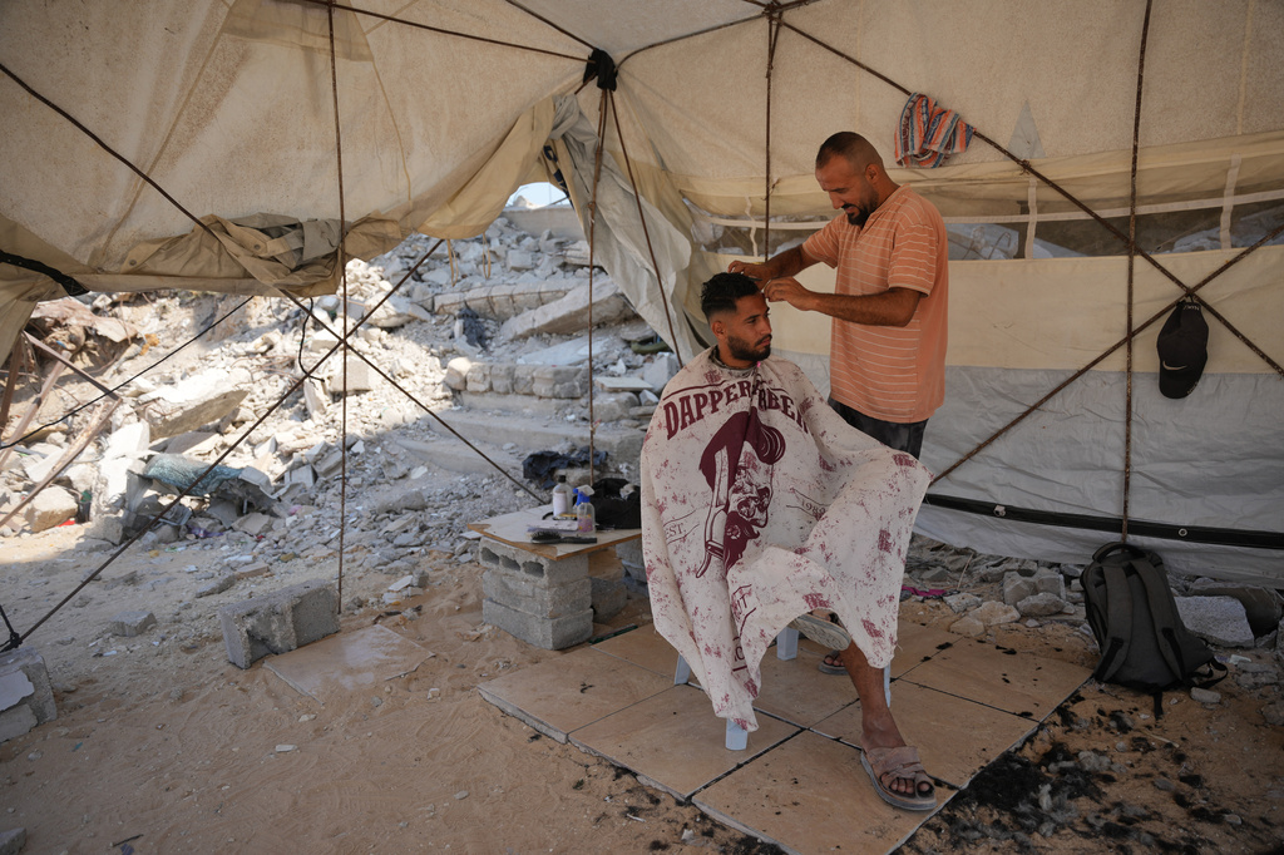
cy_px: 428
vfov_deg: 53.1
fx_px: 856
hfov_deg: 73.8
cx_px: 642
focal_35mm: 24
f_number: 2.8
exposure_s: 1/1000
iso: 100
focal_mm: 24
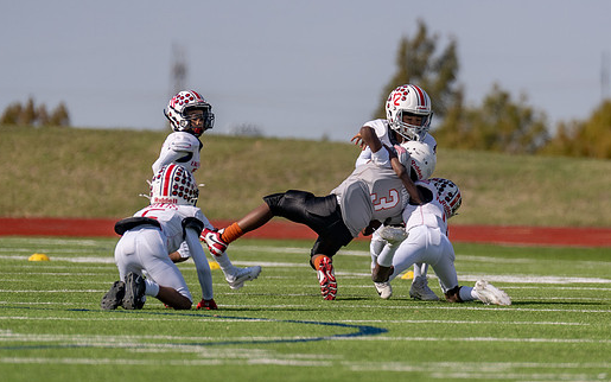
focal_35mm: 554
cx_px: 428
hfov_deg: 3.8
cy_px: 217
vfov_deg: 2.4
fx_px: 9226
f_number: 4
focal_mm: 280
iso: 125
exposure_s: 1/2000
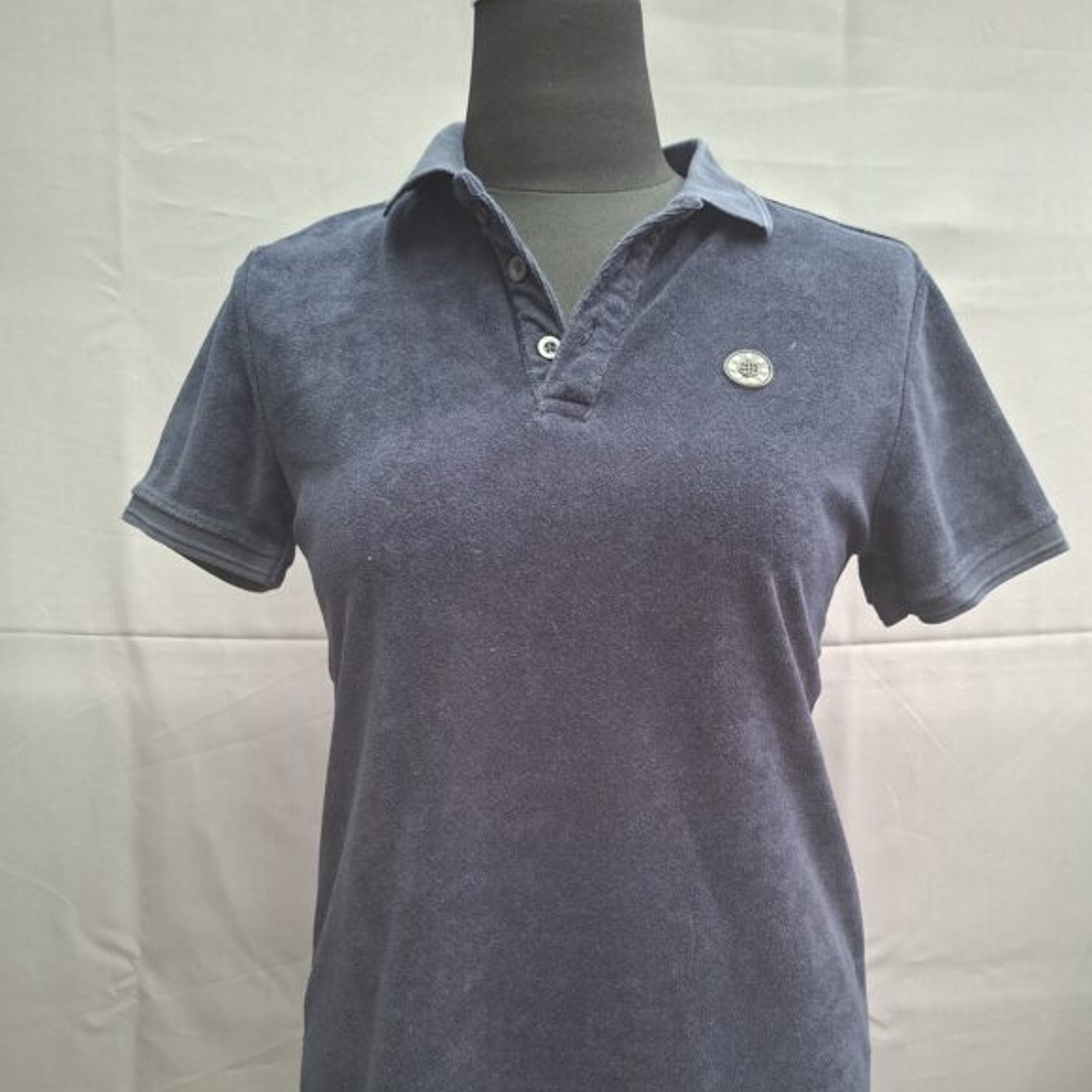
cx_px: 556
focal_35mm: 28
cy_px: 692
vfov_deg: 56.5
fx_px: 999
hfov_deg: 57.3
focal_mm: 5.54
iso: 250
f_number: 1.8
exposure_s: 1/50
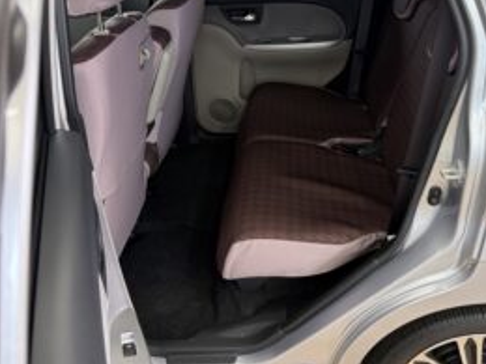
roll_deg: +1.2
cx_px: 284
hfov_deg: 52.4
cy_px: 135
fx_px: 491
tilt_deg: -26.2
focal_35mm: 35
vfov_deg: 40.4
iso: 125
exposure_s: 1/100
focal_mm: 5.96
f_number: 1.6
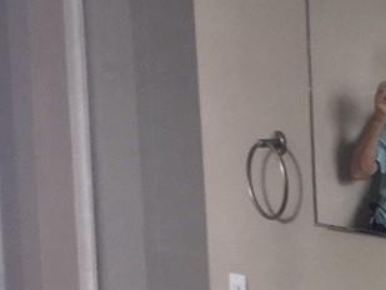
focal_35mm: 150
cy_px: 404
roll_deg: -0.5
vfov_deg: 9.7
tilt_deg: -8.6
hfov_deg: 11.0
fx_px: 1673
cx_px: 939
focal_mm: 4.15
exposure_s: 1/44
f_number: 2.2
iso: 32
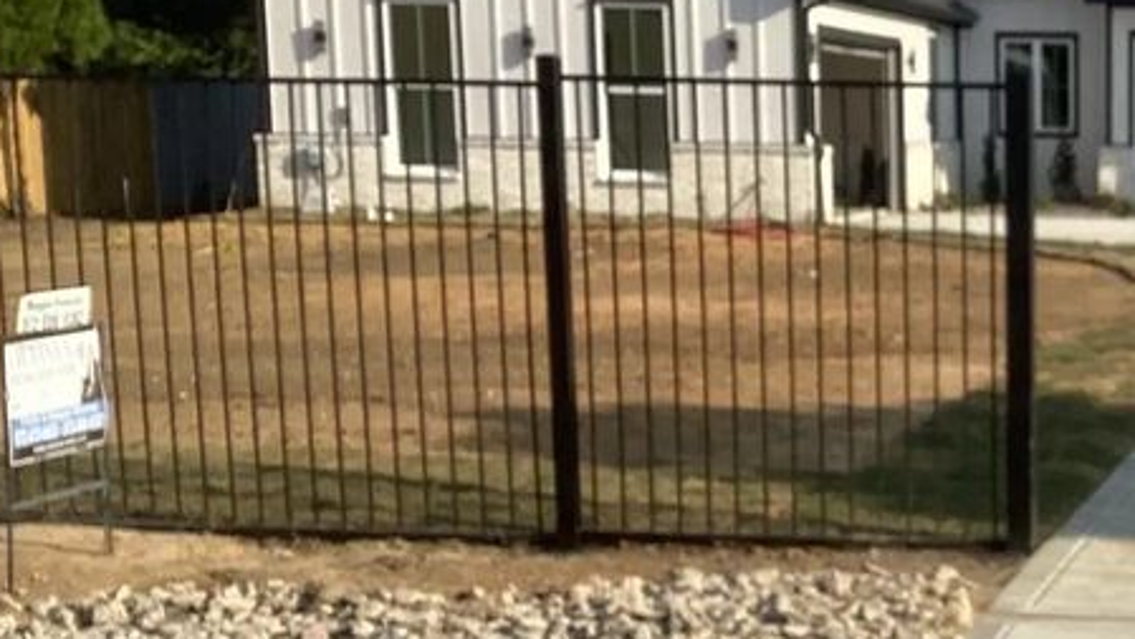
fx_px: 2318
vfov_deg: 15.6
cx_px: 1256
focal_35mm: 77
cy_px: 533
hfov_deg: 25.5
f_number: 2.4
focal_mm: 3.3
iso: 25
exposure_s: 1/1335
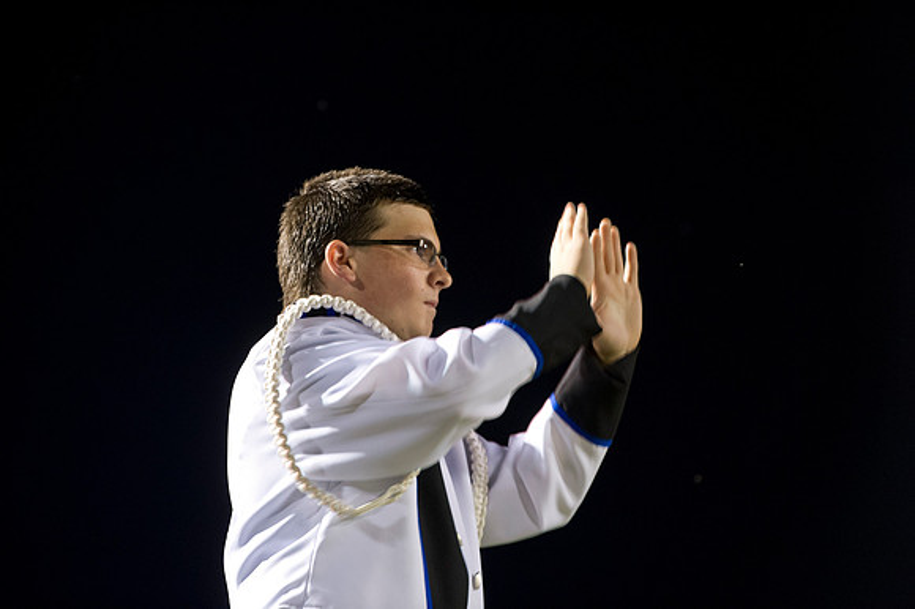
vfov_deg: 10.1
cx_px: 458
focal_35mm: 135
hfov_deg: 15.2
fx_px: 3429
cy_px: 304
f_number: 3.2
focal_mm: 135
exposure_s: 1/125
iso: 3200
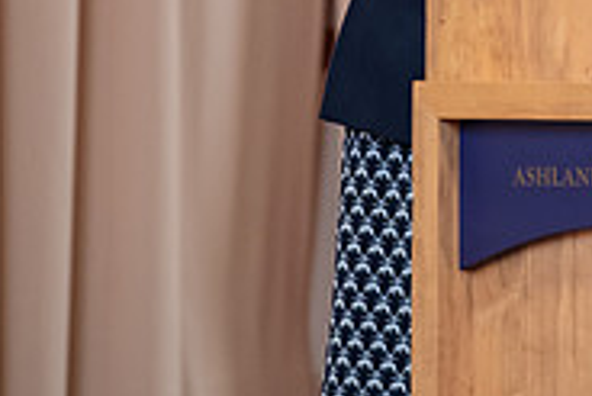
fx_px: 10384
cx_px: 611
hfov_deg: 3.3
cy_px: -159
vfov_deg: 2.2
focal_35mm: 631
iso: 1600
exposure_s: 1/200
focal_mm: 200
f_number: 3.2
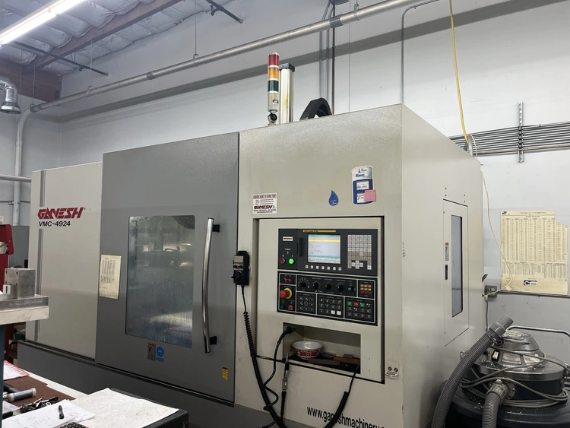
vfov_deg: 53.1
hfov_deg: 67.3
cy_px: 214
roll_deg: -1.0
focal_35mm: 26
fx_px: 428
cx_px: 285
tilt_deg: +2.7
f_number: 1.6
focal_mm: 5.1
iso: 80
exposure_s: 1/60
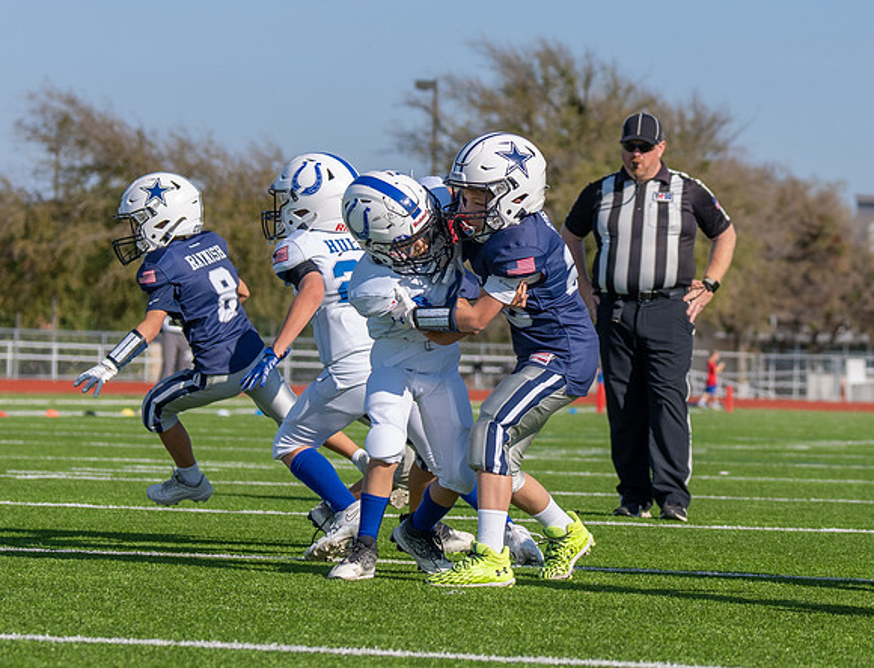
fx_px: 4623
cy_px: 368
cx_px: 643
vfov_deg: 8.3
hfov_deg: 10.8
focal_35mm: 182
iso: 160
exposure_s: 1/3200
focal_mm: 70
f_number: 3.2
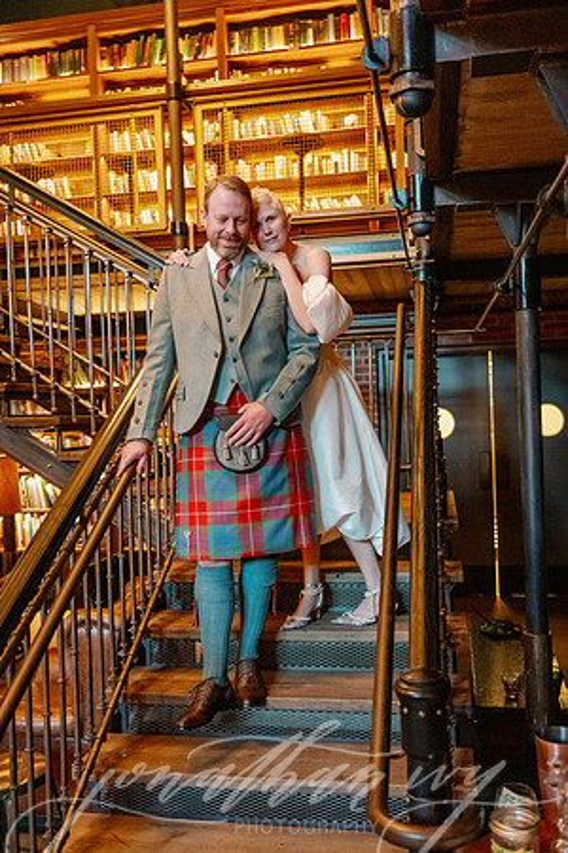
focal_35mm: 34
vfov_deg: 55.8
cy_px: 426
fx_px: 805
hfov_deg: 38.9
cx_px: 284
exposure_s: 1/160
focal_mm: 34
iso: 6400
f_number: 2.8
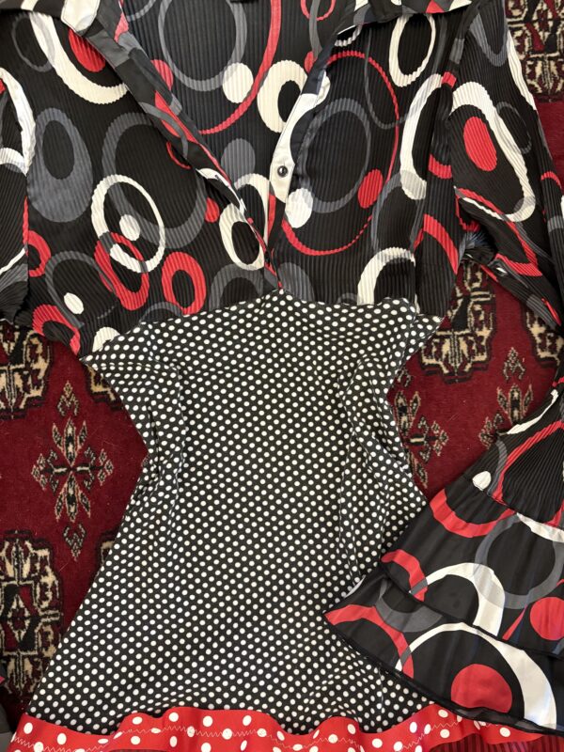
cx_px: 282
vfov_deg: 67.3
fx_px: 565
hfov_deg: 53.1
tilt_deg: -87.1
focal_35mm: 26
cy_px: 376
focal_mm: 5.96
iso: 500
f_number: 1.6
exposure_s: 1/40
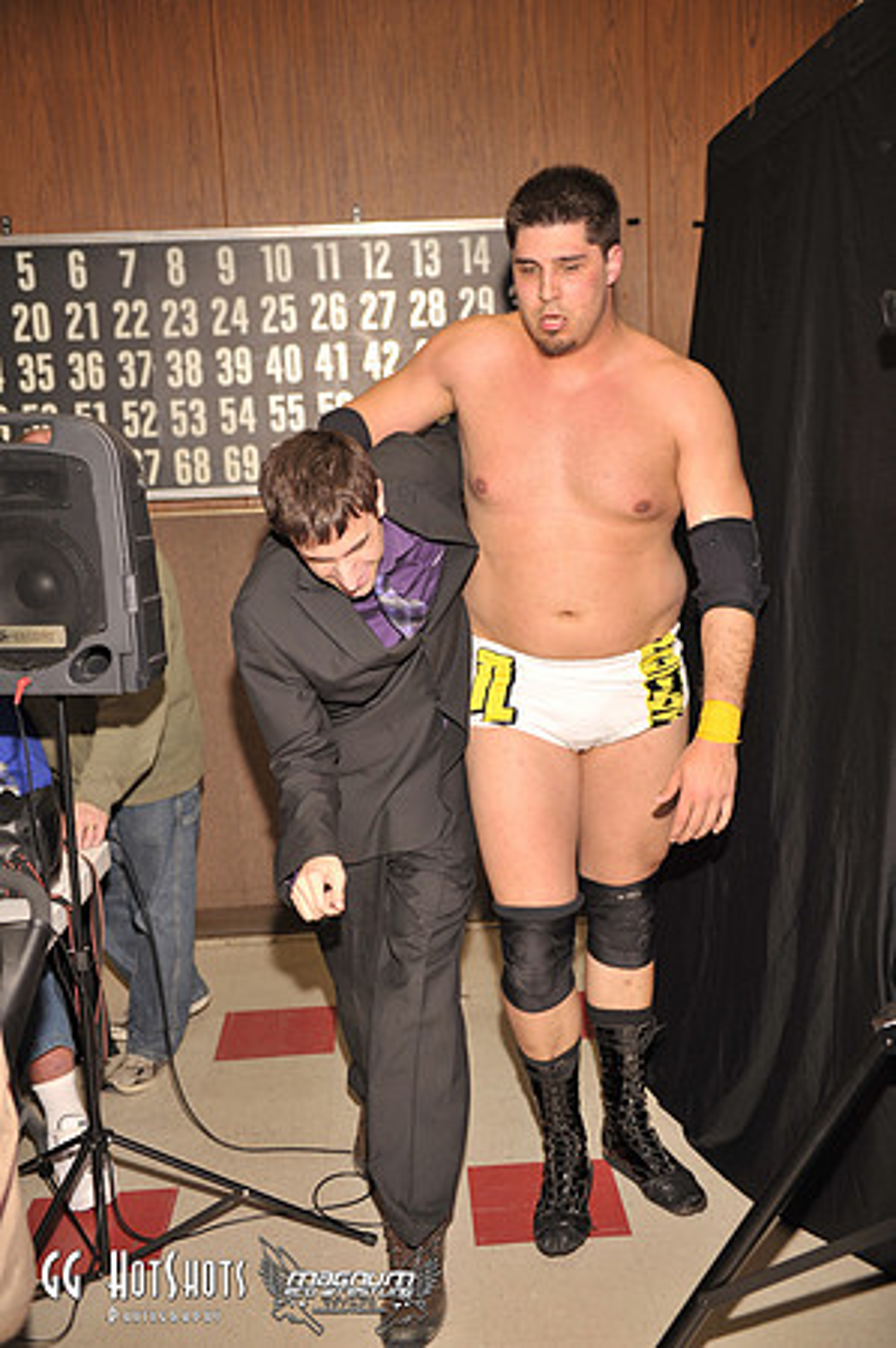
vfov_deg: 48.5
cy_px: 674
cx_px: 448
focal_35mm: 40
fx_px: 1497
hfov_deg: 33.3
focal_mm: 40
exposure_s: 1/250
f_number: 2.8
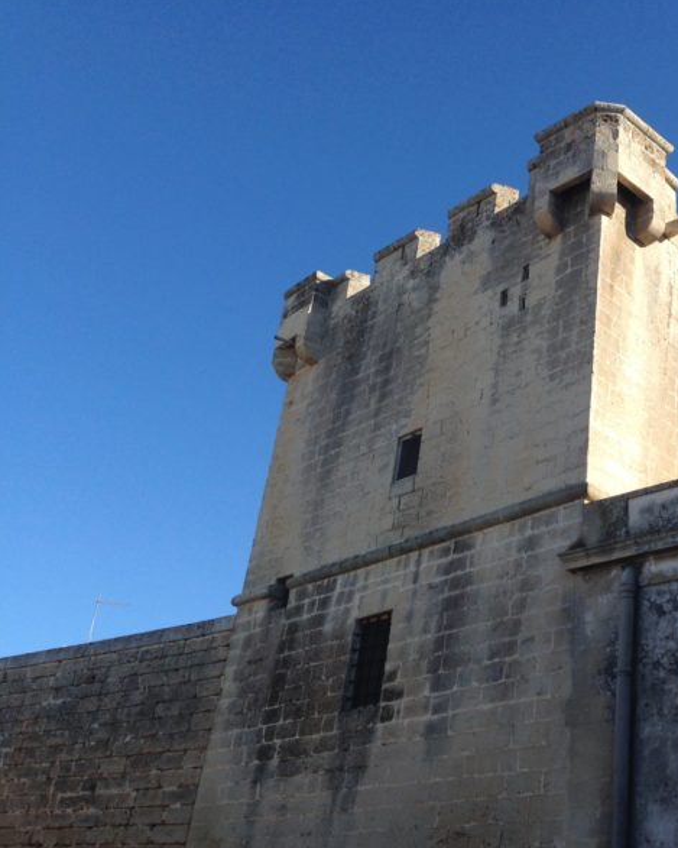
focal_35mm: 44
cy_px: 425
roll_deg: -4.3
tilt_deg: +26.5
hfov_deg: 32.8
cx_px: 577
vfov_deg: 42.0
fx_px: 1103
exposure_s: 1/1205
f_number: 2.4
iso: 50
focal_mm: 4.12
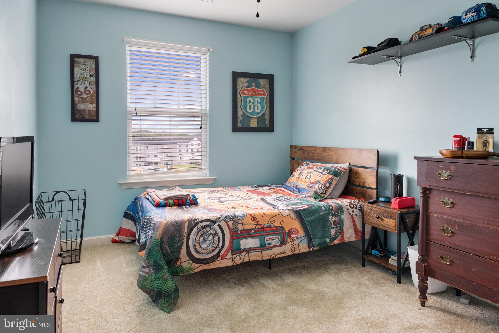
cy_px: 166
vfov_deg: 53.1
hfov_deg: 73.7
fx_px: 333
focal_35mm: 24
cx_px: 250
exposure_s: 1/30
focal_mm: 24
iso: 1000
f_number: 7.1
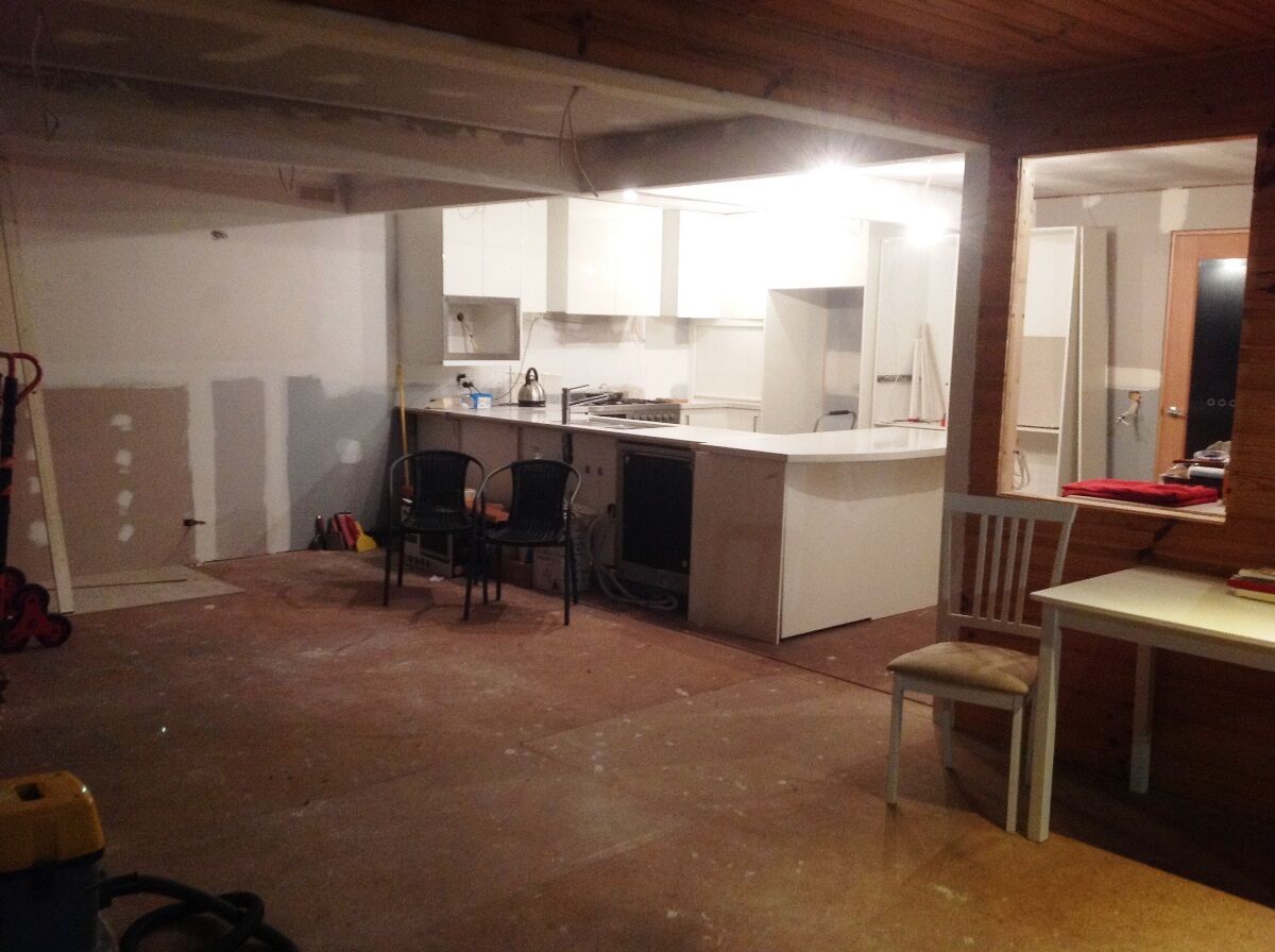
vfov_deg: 40.6
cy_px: 476
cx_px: 638
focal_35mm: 35
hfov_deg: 52.7
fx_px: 1287
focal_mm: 4.28
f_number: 2.4
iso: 200
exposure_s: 1/15
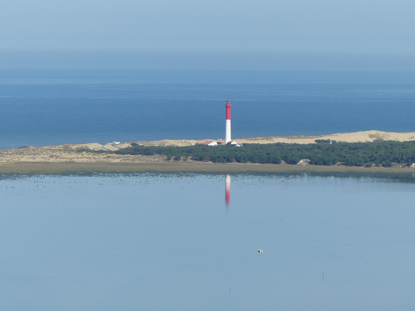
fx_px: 2913
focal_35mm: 243
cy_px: 156
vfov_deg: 6.1
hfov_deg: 8.1
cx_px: 208
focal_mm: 39.8
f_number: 4
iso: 100
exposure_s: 1/1600
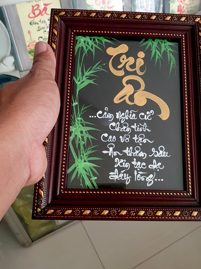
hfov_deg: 42.6
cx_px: 125
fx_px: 256
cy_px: 128
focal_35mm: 33
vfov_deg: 55.3
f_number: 2.4
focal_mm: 4.3
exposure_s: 1/50
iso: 320
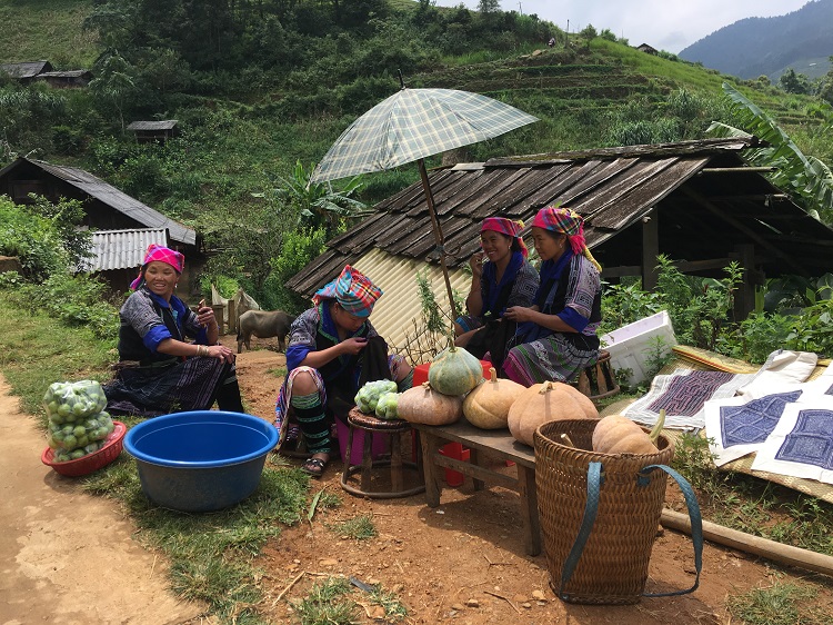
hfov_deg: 61.7
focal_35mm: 29
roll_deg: +3.0
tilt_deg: -10.3
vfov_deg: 48.2
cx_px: 416
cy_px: 312
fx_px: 698
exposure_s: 1/1083
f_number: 2.2
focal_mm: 4.15
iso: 25
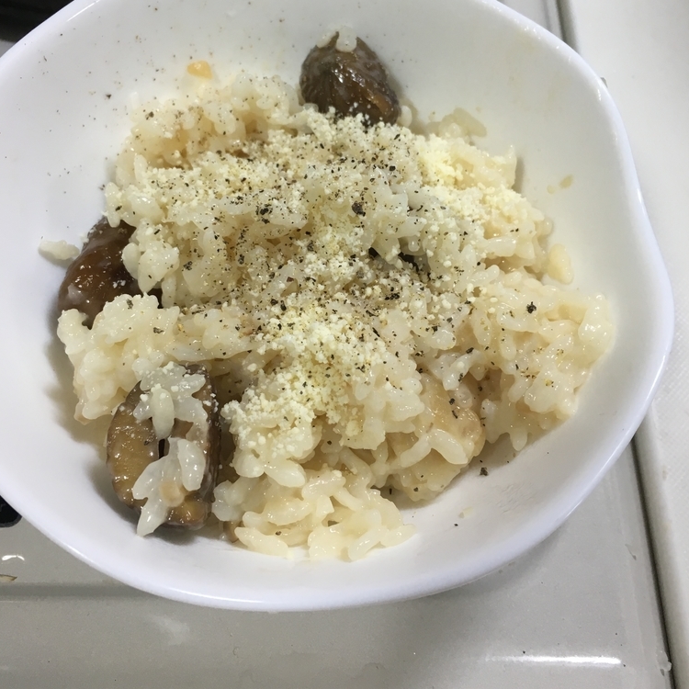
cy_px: 266
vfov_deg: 46.9
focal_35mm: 35
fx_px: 788
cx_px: 343
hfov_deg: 47.2
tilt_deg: -59.9
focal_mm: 4.15
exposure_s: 1/33
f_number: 2.2
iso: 80
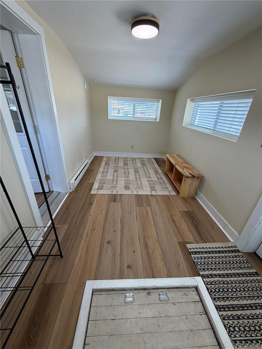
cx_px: 131
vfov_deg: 102.1
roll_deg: -2.3
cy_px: 174
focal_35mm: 14
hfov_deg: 85.7
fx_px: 141
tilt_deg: -25.6
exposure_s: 1/120
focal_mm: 2.22
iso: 125
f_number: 2.2
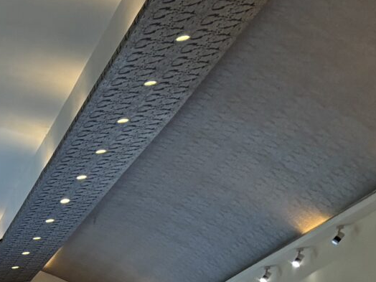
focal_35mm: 127
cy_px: 603
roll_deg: +4.3
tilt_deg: -3.0
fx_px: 1379
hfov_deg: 12.5
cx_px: -504
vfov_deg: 10.5
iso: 100
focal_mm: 5.96
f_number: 1.6
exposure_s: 1/50
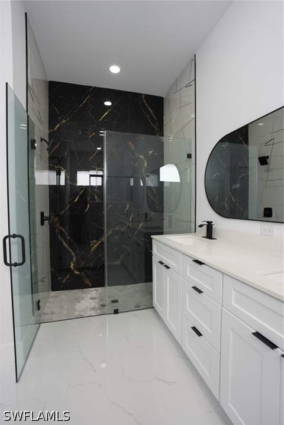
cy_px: 212
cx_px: 142
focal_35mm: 16
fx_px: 189
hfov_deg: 73.8
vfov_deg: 96.7
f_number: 4
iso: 500
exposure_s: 1/160
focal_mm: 16
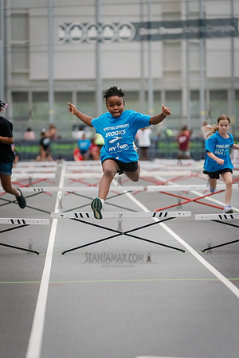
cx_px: 120
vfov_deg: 12.1
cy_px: 179
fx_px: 1693
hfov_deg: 8.1
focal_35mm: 170
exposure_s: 1/1600
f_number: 4
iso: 6400
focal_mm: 170
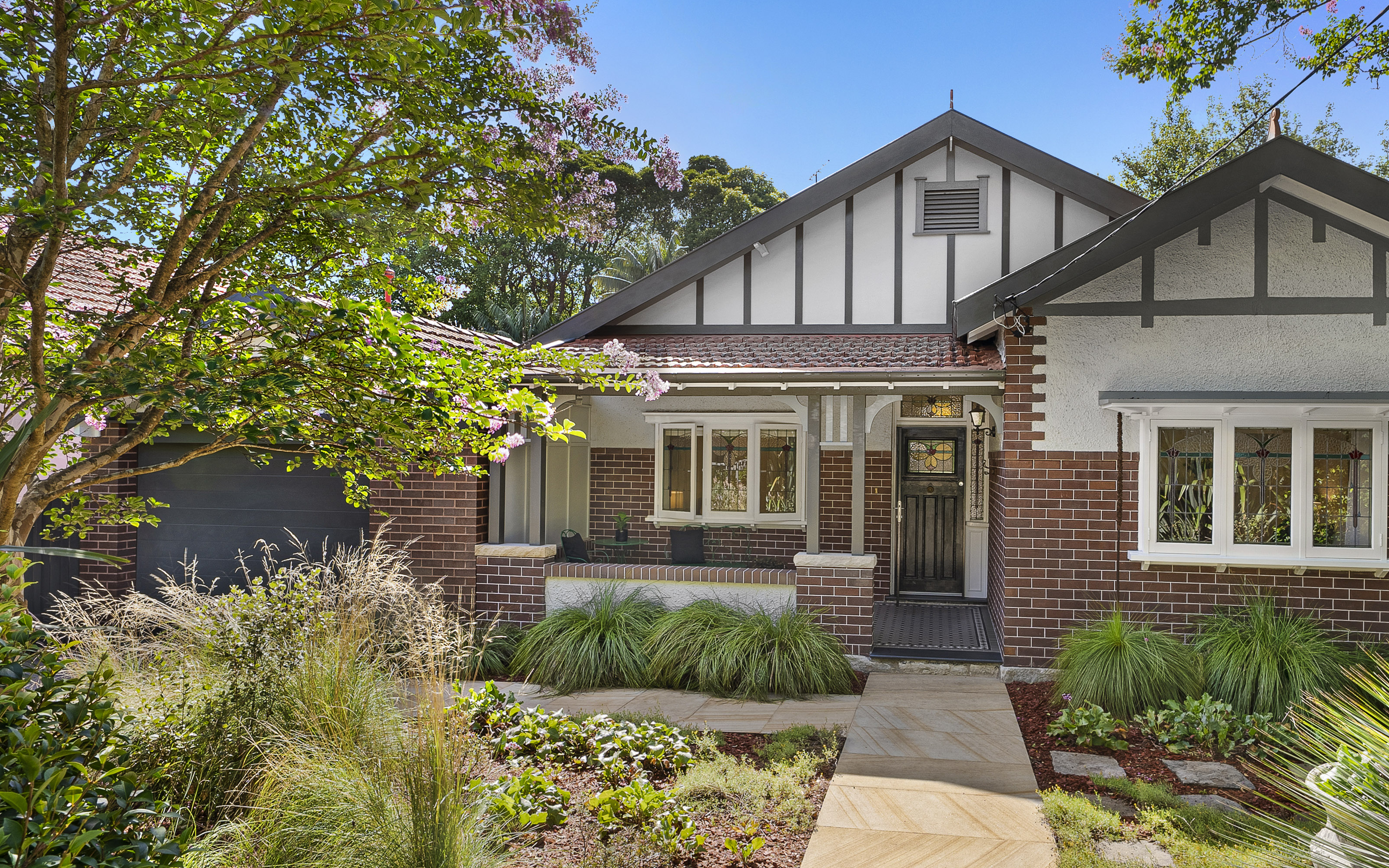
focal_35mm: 23
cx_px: 802
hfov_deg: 76.6
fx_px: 871
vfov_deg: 53.0
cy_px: 447
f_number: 10
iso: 320
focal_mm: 17
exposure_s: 1/10
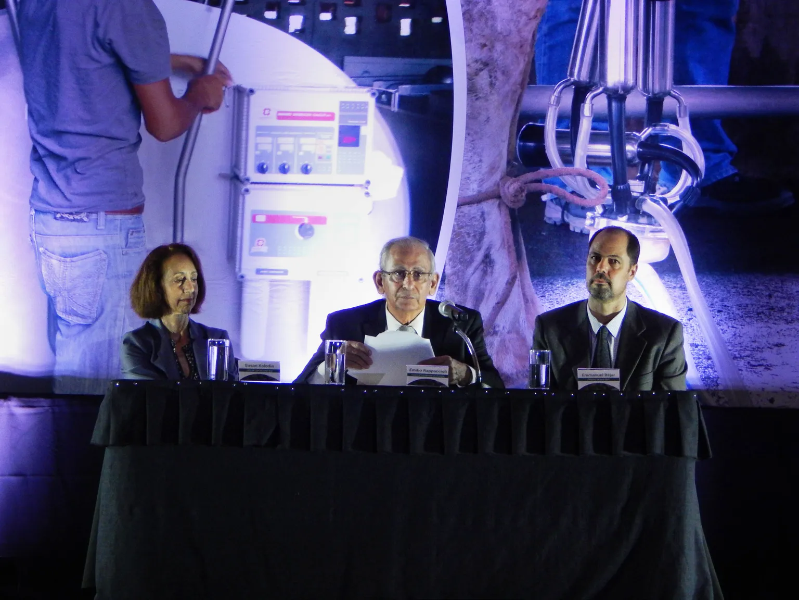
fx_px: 5401
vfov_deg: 6.4
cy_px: 300
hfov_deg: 8.5
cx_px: 400
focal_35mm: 234
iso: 560
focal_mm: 41.7
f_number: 5.6
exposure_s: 1/30
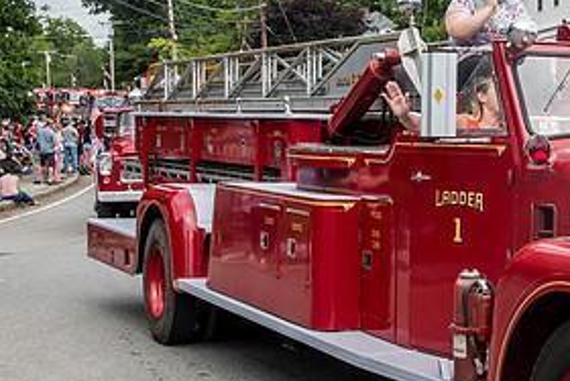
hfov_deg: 23.3
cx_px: 558
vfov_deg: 16.3
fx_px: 1331
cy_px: 217
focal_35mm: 84
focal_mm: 27
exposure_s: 1/125
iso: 200
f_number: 13
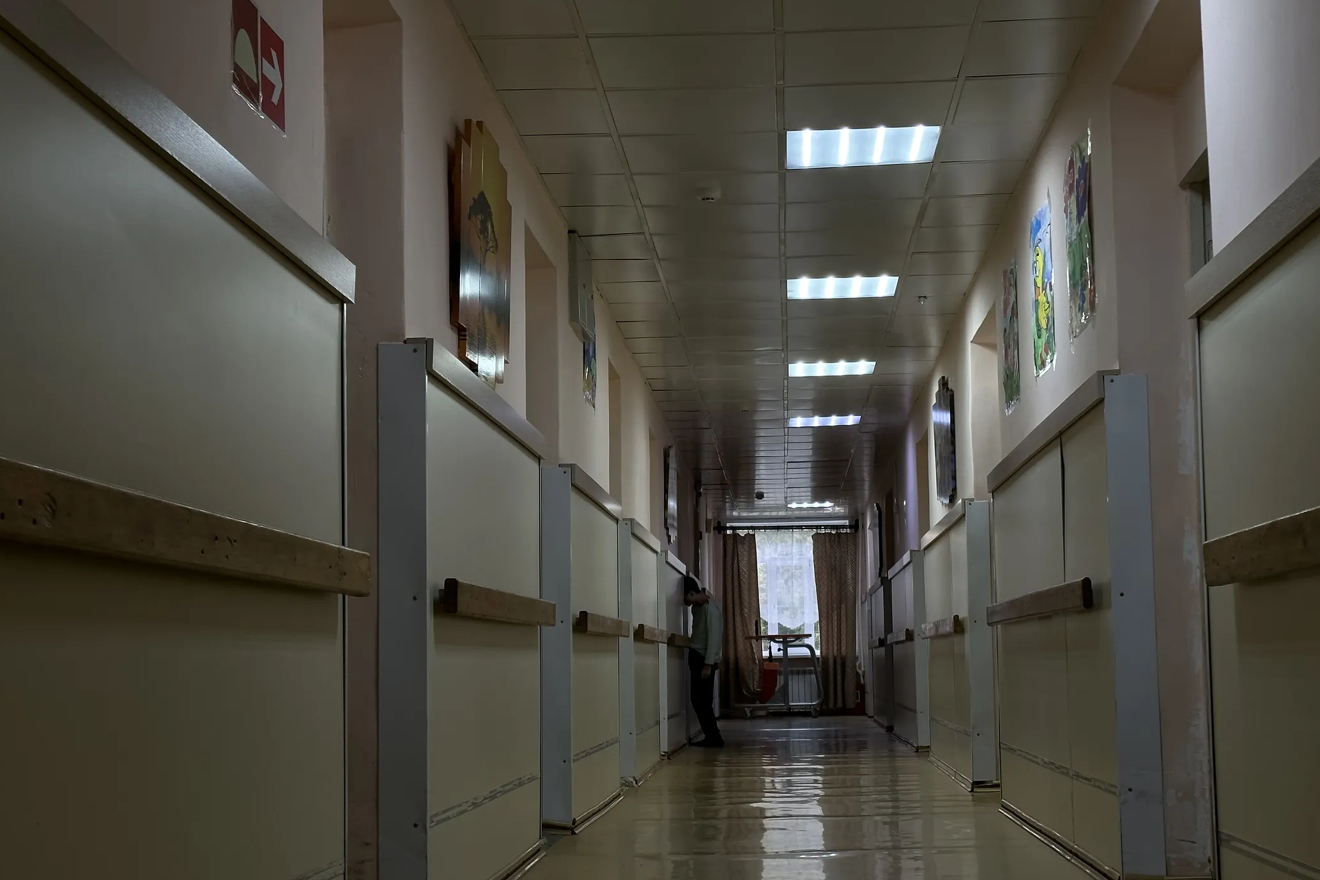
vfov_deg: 23.4
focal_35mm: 58
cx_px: 721
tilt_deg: +4.9
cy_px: 447
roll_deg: +1.4
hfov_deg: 34.5
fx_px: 2126
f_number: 1.78
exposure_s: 1/118
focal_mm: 6.86
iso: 50
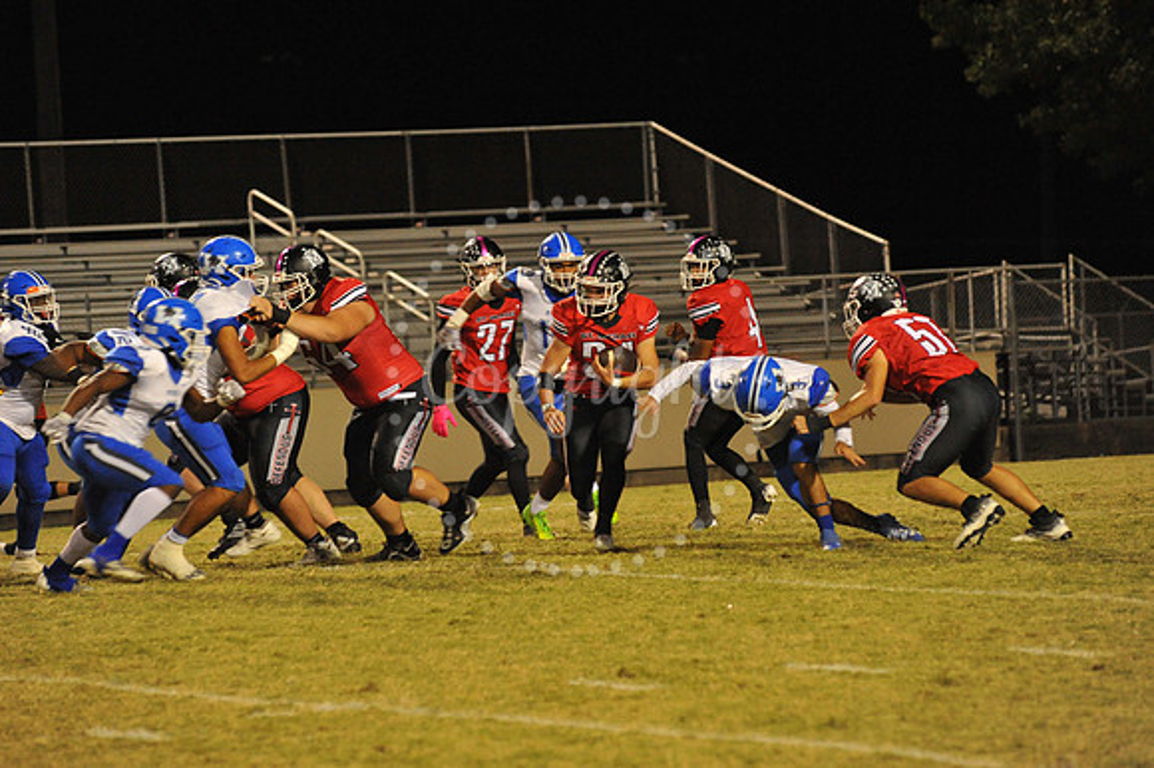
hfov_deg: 10.3
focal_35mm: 200
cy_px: 384
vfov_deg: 6.9
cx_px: 577
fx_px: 6407
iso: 5000
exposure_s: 1/200
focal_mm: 200
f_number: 5.6
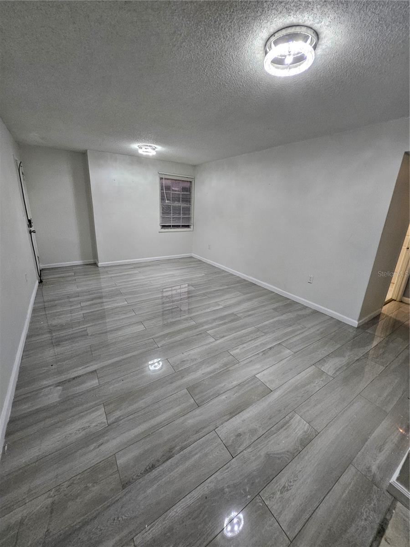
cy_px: 274
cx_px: 205
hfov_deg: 89.9
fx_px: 205
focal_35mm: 13
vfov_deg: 106.2
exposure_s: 1/60
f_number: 2.2
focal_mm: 1.74
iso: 250
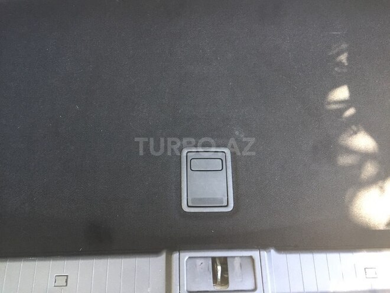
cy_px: 146
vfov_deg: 48.2
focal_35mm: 29
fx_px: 327
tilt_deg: -73.1
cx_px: 195
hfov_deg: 61.7
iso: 64
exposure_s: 1/33
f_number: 2.2
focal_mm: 4.15
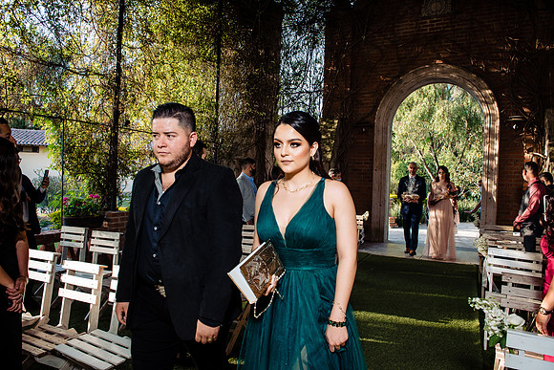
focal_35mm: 26
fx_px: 400
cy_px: 185
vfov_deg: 49.6
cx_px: 277
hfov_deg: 69.4
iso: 1000
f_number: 7.1
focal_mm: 26
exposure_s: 1/200
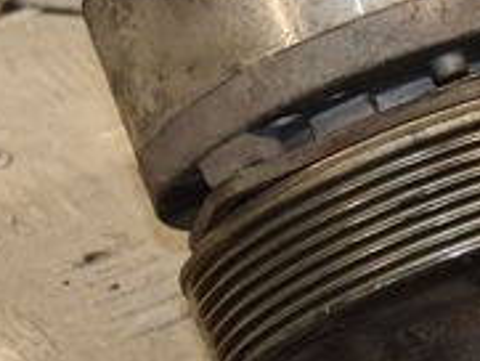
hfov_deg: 5.8
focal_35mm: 337
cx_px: 621
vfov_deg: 4.4
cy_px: 186
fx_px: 4676
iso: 800
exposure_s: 1/200
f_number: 5.6
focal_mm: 66
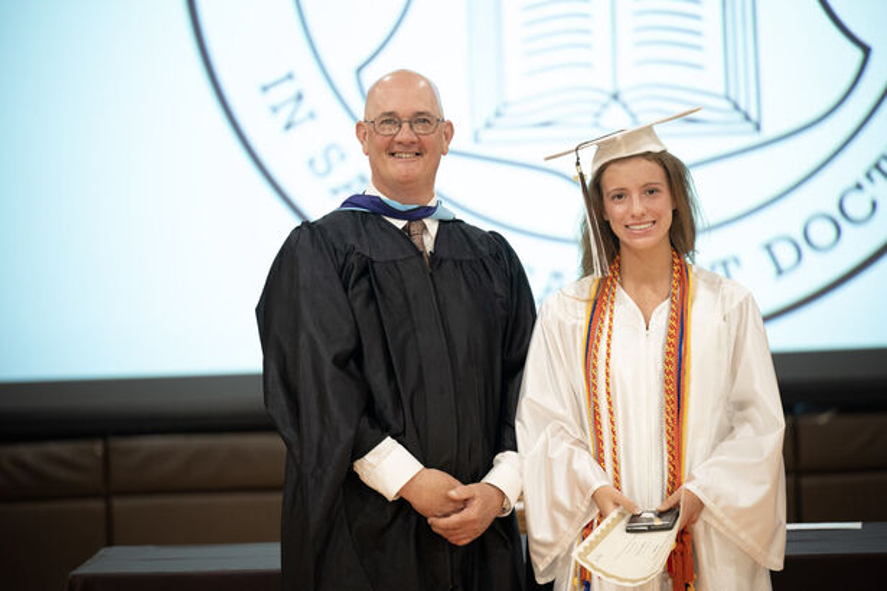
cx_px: 444
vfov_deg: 8.6
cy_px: 296
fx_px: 3942
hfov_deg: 12.8
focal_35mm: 160
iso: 1600
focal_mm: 160
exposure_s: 1/100
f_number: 2.8
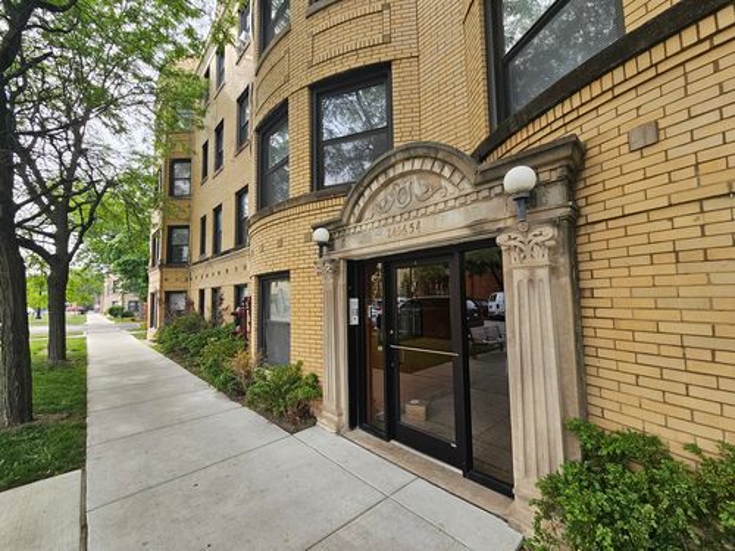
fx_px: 276
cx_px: 368
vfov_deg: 89.9
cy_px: 276
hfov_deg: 106.2
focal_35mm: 13
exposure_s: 1/268
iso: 64
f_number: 2.2
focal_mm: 2.2
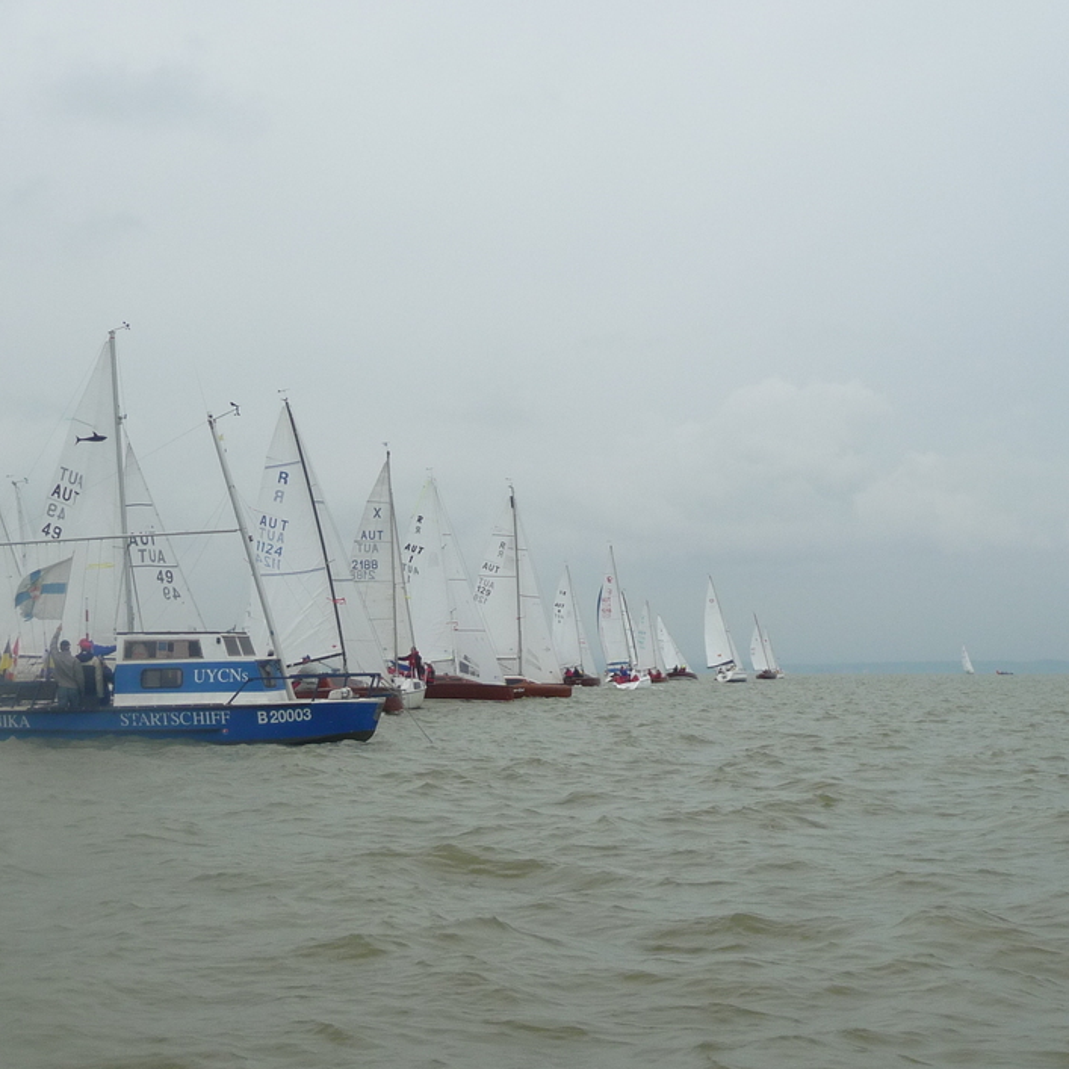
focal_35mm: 55
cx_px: 543
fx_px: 1922
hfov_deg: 31.1
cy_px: 528
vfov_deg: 31.1
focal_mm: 6.7
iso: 100
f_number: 3.9
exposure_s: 1/500
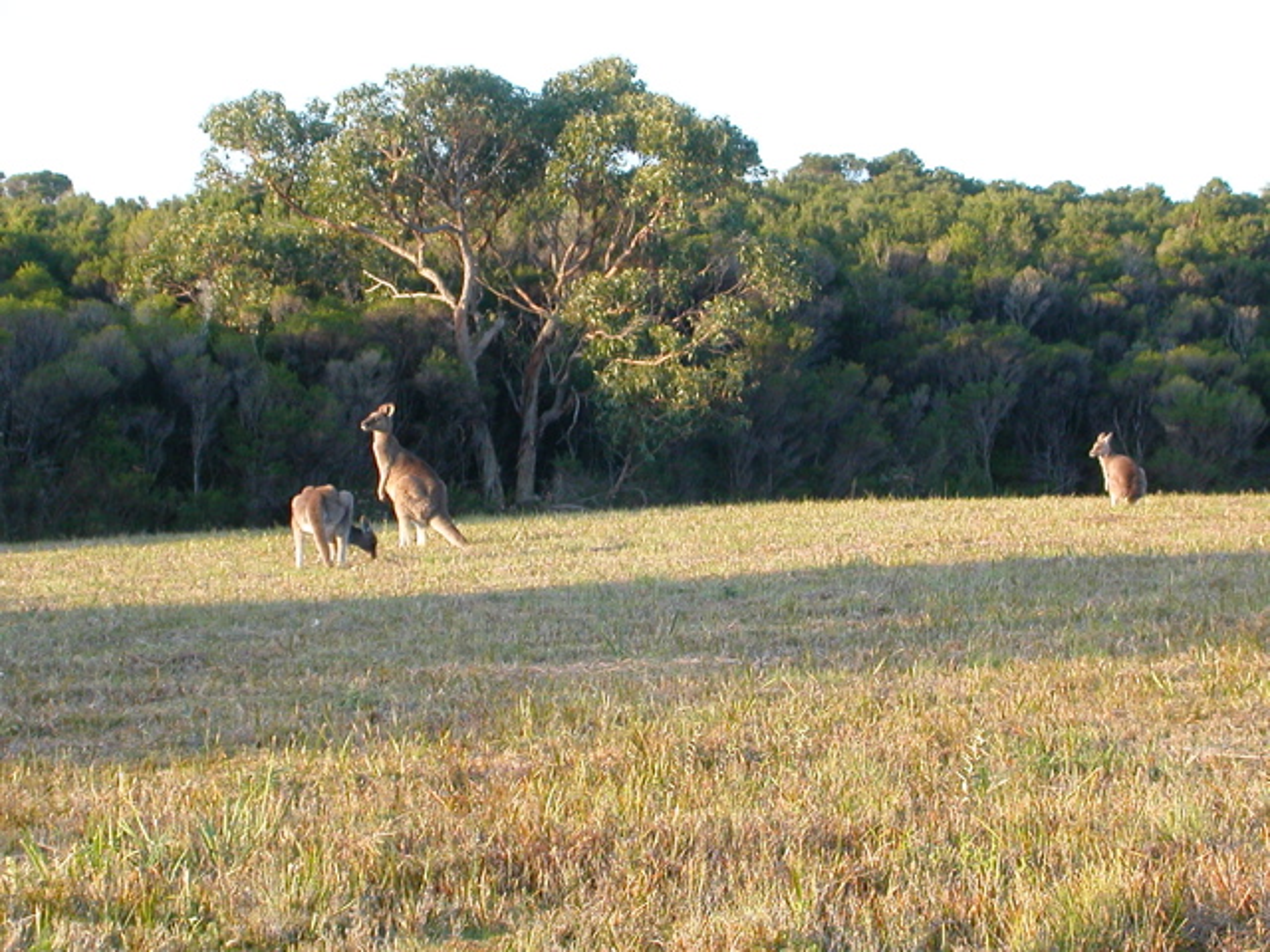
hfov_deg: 17.7
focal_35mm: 111
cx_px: 635
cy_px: 476
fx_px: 4072
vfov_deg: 13.3
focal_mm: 16.8
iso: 100
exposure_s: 1/58.5
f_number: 4.8
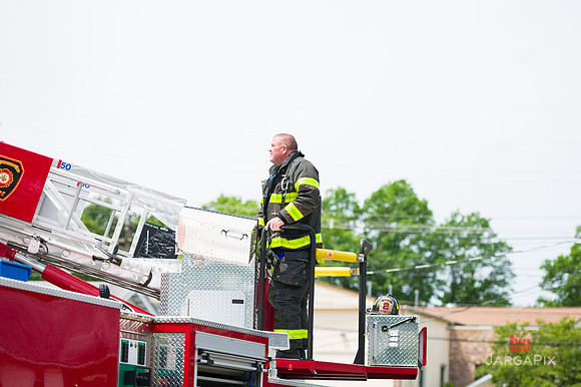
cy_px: 194
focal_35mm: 105
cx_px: 290
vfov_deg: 13.0
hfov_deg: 19.5
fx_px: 1694
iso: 200
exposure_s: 1/2000
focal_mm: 105
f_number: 3.2
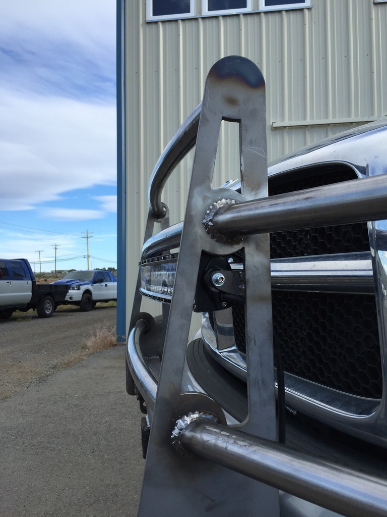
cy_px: 258
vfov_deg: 61.7
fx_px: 432
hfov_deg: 48.2
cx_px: 194
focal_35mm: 29
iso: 32
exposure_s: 1/1014
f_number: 2.2
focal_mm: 4.15
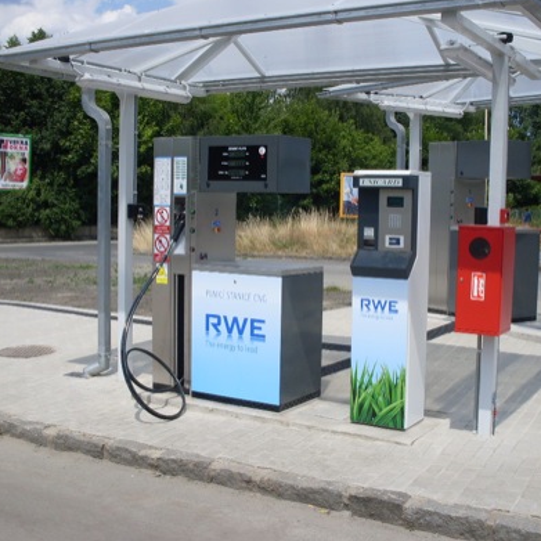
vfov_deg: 36.8
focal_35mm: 46
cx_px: 302
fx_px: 813
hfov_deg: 36.7
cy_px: 268
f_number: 8.4
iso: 80
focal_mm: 6.3
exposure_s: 1/250
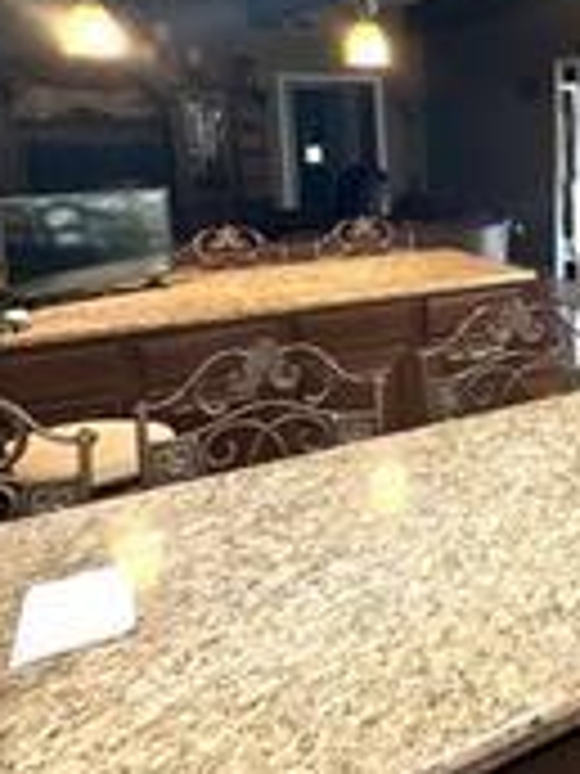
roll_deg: +1.1
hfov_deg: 31.0
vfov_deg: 46.6
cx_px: 697
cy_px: 220
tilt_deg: -6.4
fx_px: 871
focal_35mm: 39
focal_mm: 2.22
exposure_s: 1/60
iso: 320
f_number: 2.2
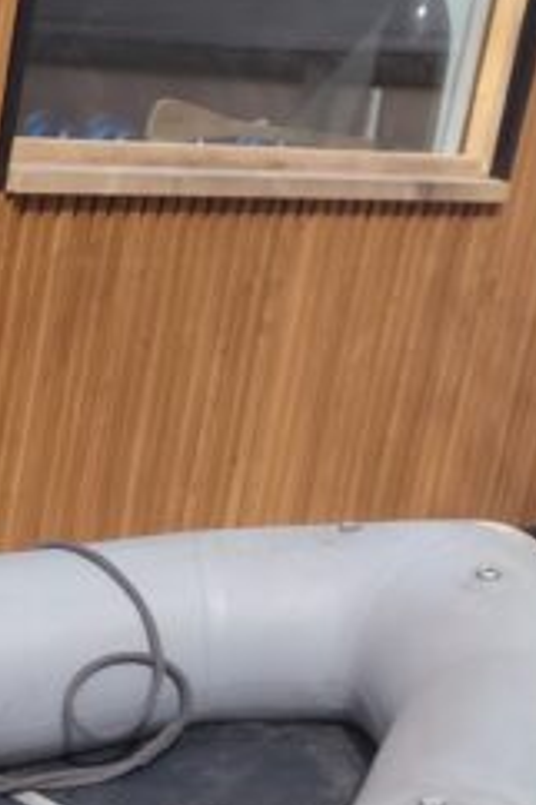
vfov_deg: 22.4
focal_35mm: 86
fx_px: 1923
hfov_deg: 13.0
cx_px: -643
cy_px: 868
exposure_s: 1/1555
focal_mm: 4.69
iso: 50
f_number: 1.8
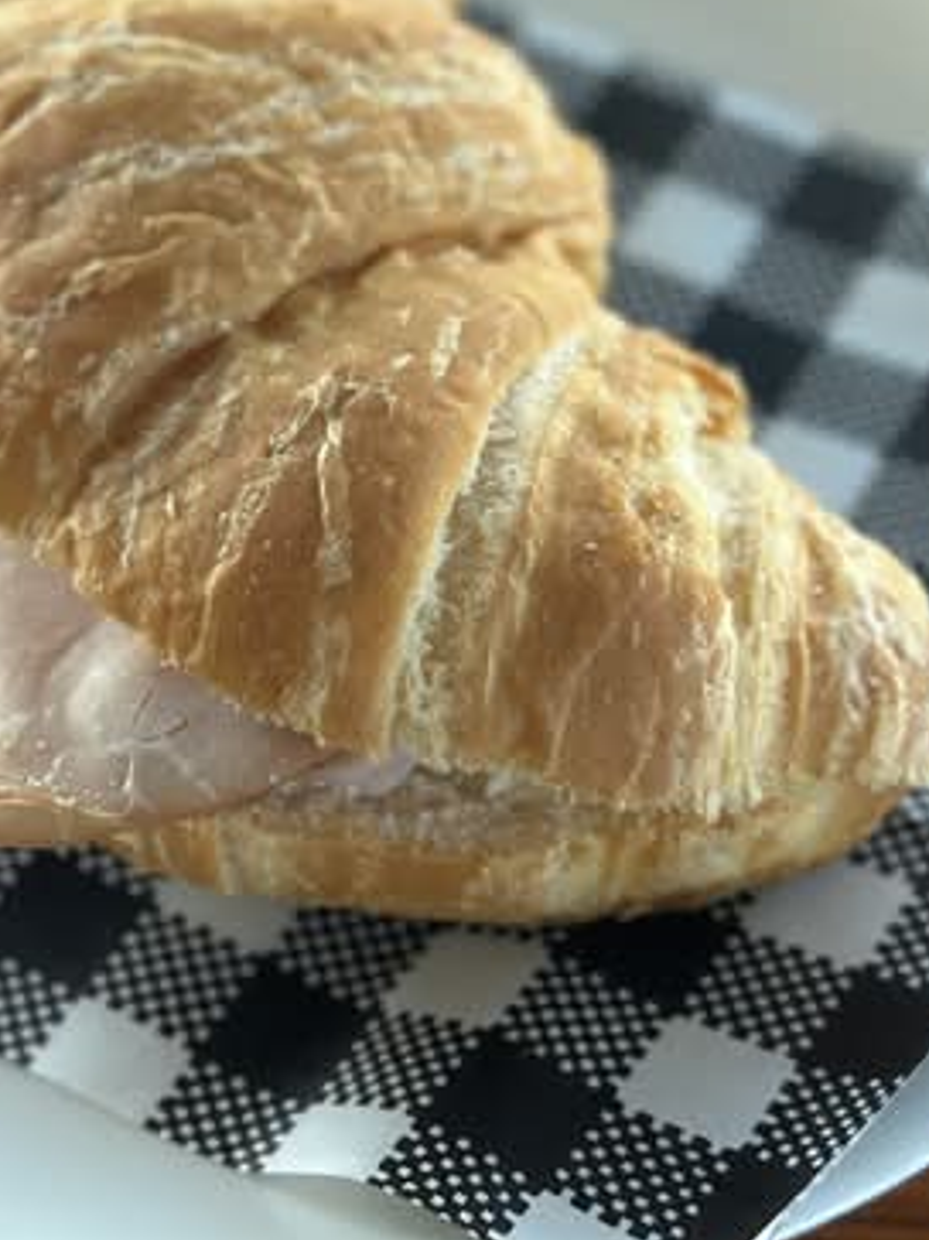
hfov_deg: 15.2
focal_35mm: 97
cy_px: 234
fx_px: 3473
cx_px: 280
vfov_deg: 20.0
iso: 80
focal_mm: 6.86
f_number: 1.78
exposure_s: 1/221
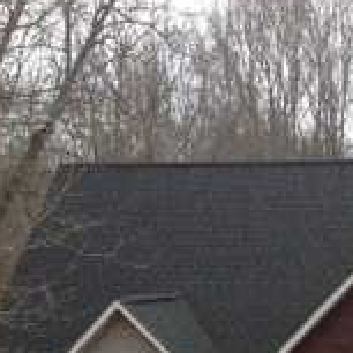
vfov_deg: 13.9
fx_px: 1408
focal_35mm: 122
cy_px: 413
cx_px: 452
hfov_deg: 13.8
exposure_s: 1/120
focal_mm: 4.13
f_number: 2.4
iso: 80
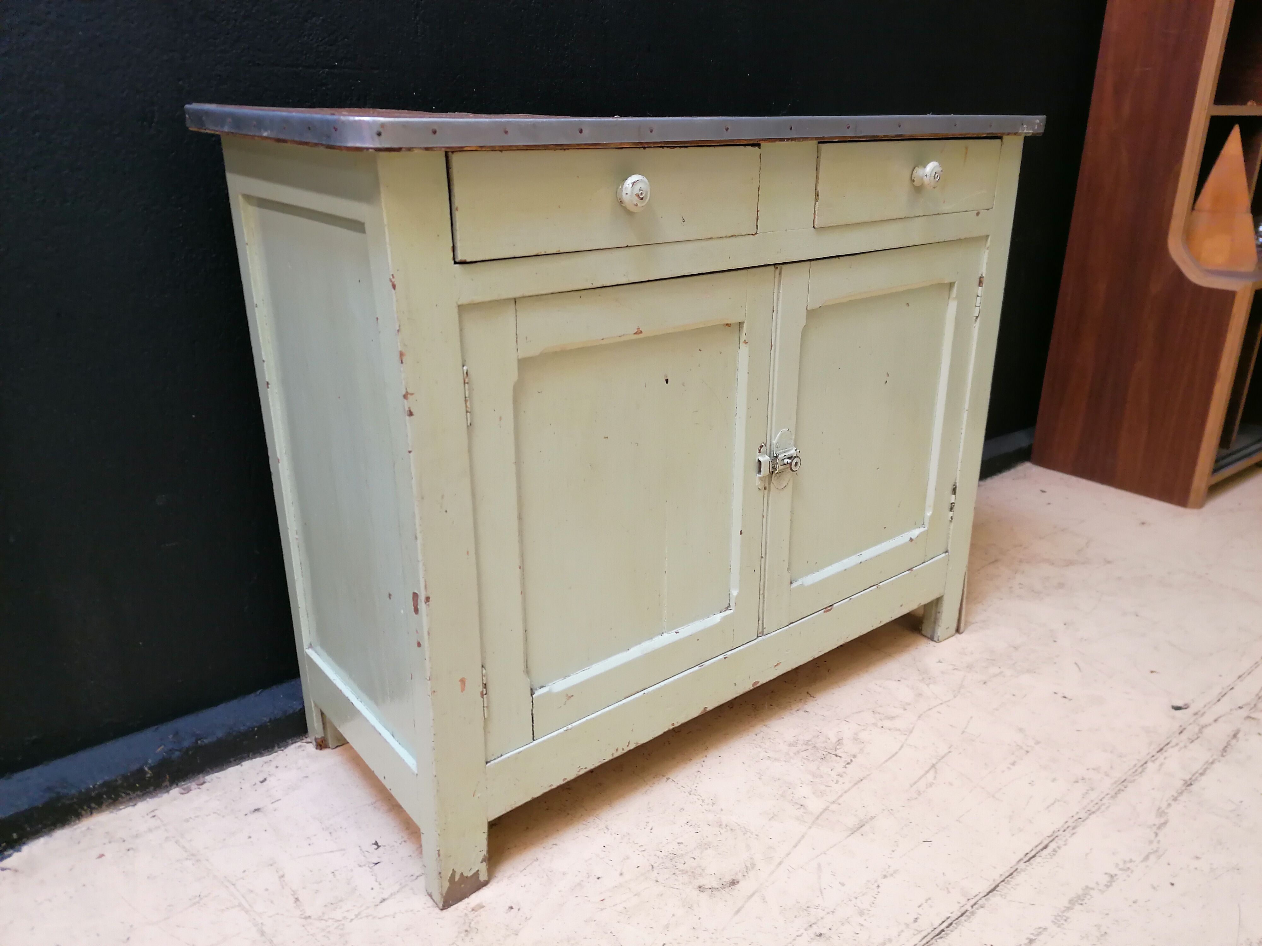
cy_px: 473
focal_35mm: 27
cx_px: 631
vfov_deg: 51.4
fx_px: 984
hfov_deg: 65.3
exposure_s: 1/33.3
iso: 200
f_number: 1.8
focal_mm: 4.75
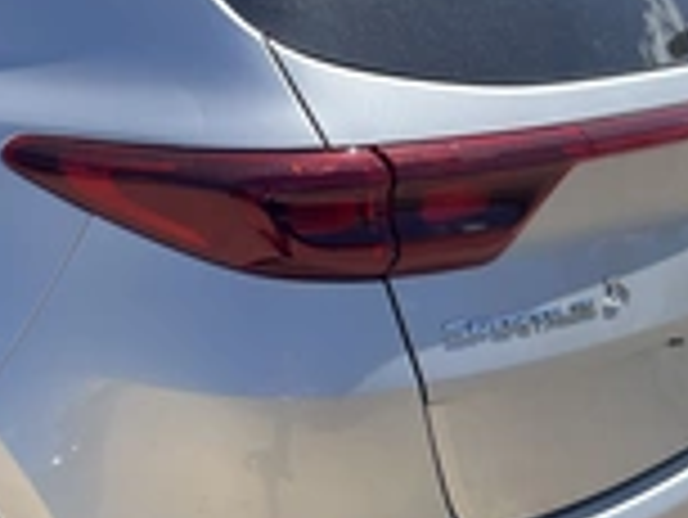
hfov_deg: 27.4
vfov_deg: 21.6
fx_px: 1353
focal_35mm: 68
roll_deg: +3.7
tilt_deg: -17.1
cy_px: 324
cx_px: 49
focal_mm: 5.1
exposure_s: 1/2268
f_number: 1.6
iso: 50
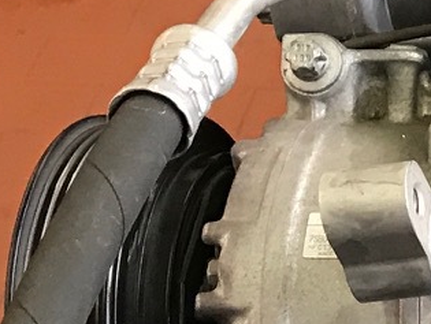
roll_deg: -1.6
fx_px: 2231
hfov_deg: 9.7
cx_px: 1033
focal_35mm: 179
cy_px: 357
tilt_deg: -43.4
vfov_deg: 8.2
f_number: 1.8
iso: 50
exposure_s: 1/17
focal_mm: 3.99
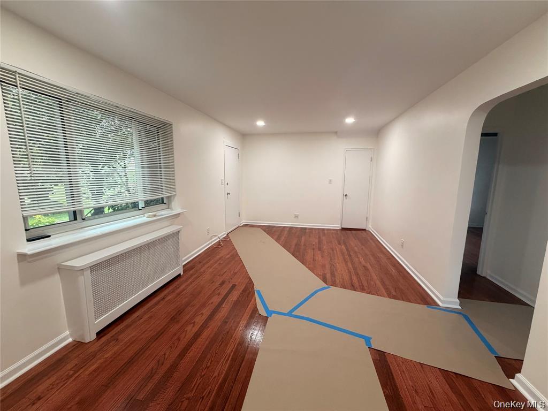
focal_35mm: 14
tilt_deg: -8.5
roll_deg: -0.4
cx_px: 274
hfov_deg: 102.1
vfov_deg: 85.7
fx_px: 222
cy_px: 206
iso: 320
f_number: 2.2
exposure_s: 1/120
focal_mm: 2.22
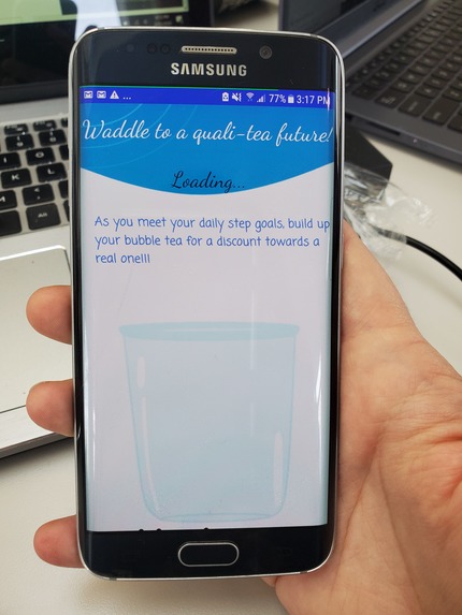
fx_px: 463
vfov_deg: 67.3
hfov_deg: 53.1
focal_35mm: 26
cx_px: 231
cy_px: 308
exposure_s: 1/120
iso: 160
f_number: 2.4
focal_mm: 4.3
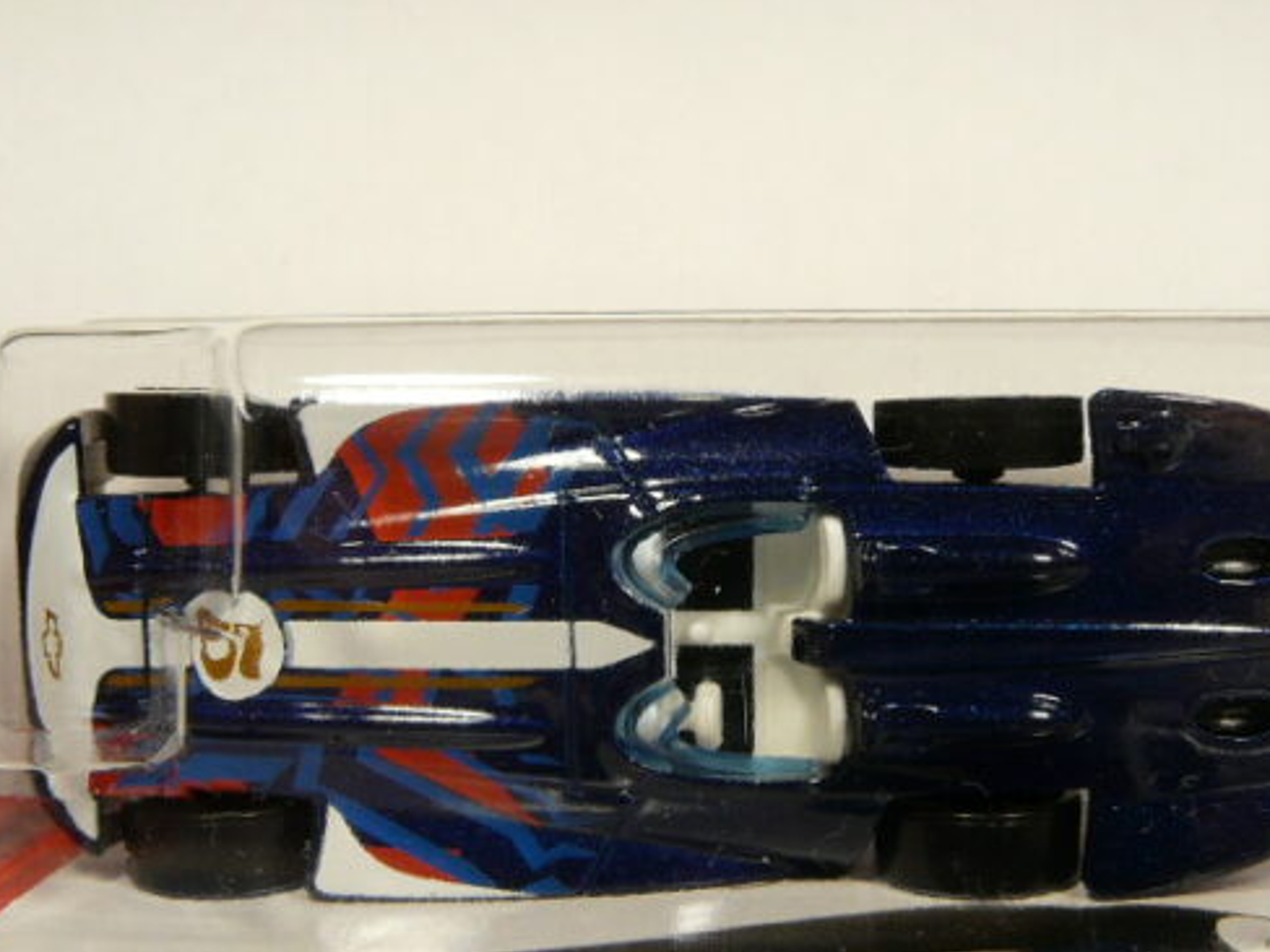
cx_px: 710
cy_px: 538
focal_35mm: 48
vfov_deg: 30.2
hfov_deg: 39.6
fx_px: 1761
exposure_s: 1/80
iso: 100
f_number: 2.8
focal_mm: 4.6
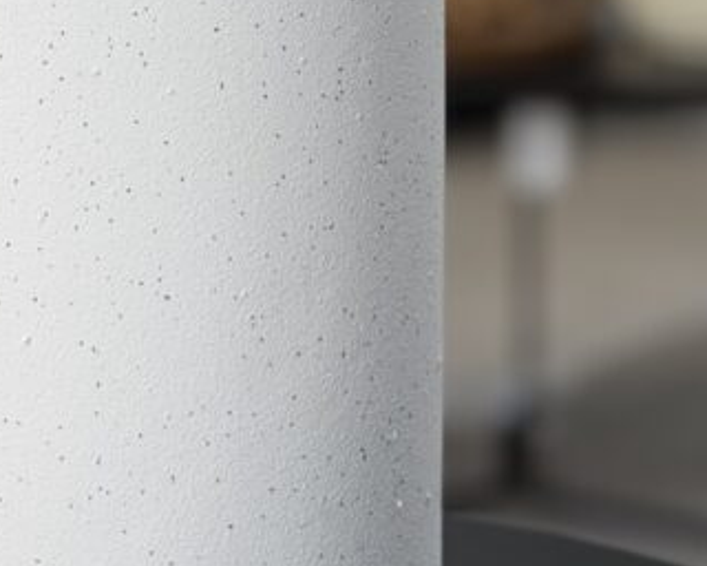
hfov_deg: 12.8
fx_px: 3139
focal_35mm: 150
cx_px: 144
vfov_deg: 10.1
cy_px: -137
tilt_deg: -5.1
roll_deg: +0.7
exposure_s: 1/120
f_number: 1.78
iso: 80
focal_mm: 6.76
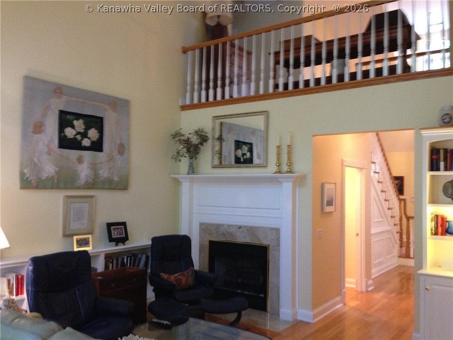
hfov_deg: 55.4
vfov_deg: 42.9
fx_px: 432
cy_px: 170
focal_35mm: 33
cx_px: 226
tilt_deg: +1.1
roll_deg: -0.9
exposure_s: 1/17
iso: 320
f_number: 2.4
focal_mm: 4.12
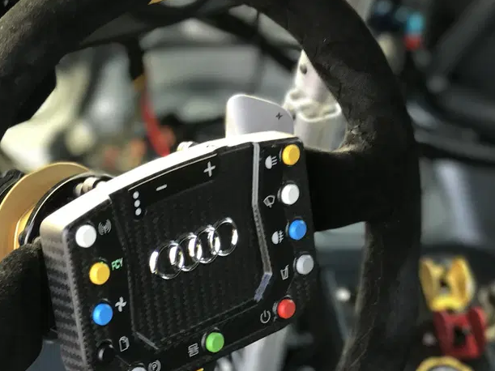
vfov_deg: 13.2
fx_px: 1601
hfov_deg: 17.3
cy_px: 269
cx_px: 31
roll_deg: +2.9
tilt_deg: -30.6
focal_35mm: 112
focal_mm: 6.6
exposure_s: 1/50
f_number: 2.8
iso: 64
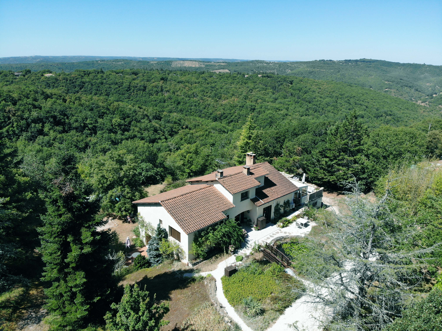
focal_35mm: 24
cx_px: 221
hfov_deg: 71.6
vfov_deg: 56.8
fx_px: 306
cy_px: 166
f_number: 2.8
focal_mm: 4.5
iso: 100
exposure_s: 1/811
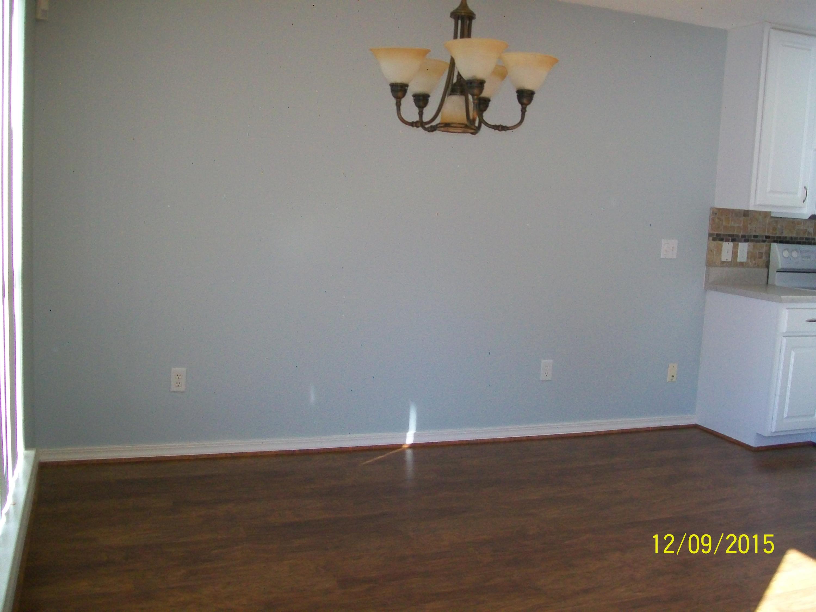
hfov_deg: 54.0
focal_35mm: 34
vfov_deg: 41.8
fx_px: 801
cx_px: 408
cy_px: 306
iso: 200
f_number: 2.7
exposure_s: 1/125
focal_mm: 6.1
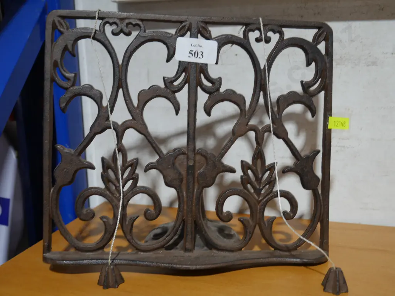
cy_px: 148
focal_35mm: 38
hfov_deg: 49.0
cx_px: 198
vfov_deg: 37.7
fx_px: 434
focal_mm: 19
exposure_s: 1/60
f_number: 4.1
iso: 500
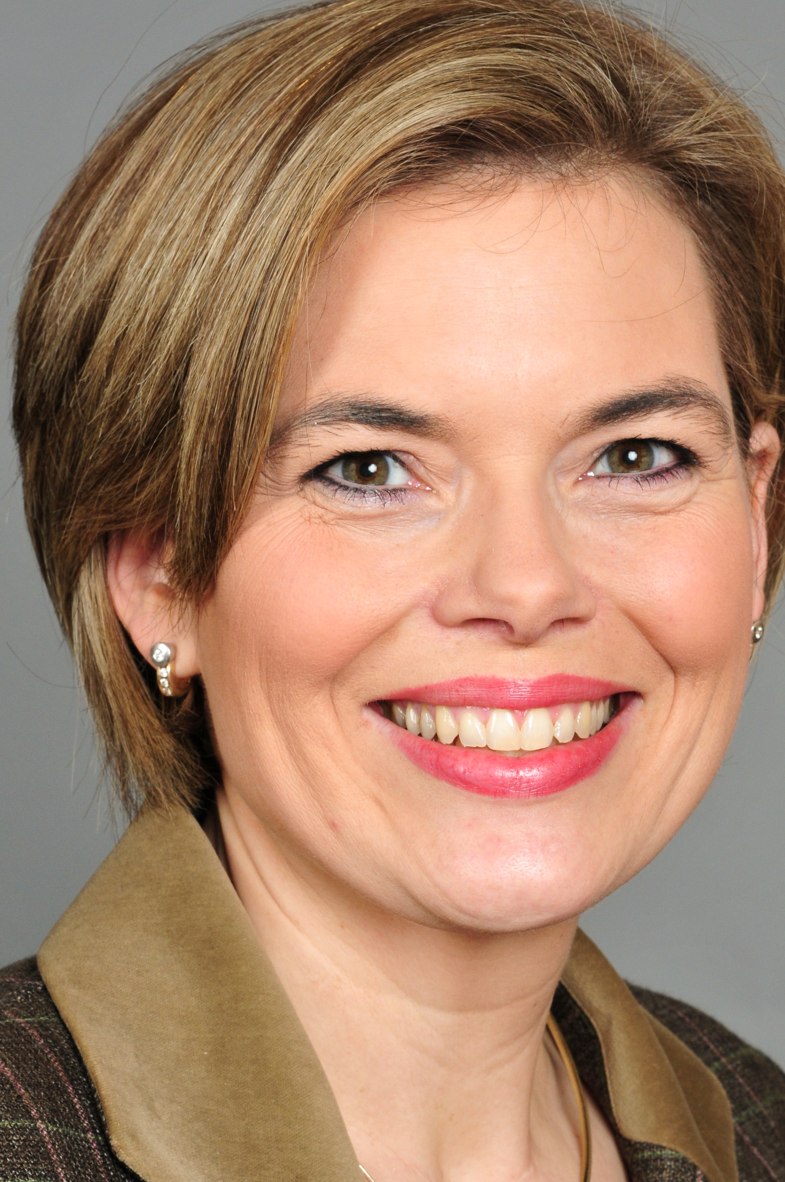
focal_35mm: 146
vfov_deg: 14.1
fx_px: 4788
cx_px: 470
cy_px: 668
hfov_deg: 9.4
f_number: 14
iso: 400
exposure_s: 1/125
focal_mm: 70
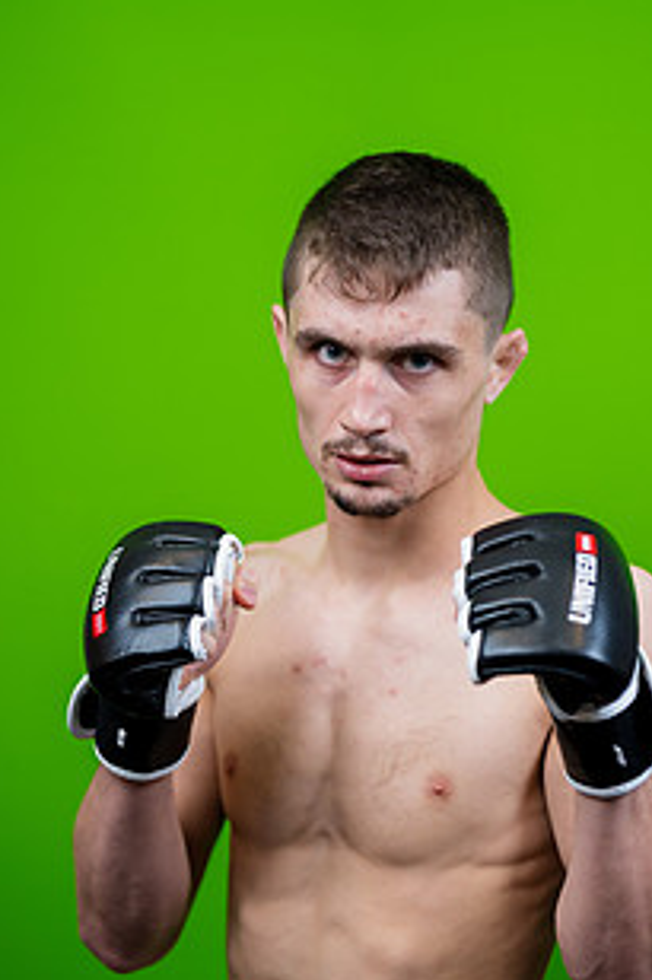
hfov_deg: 18.6
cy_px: 671
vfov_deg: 27.5
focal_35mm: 73
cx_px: 375
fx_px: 1985
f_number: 2
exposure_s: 1/160
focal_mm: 50
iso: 100
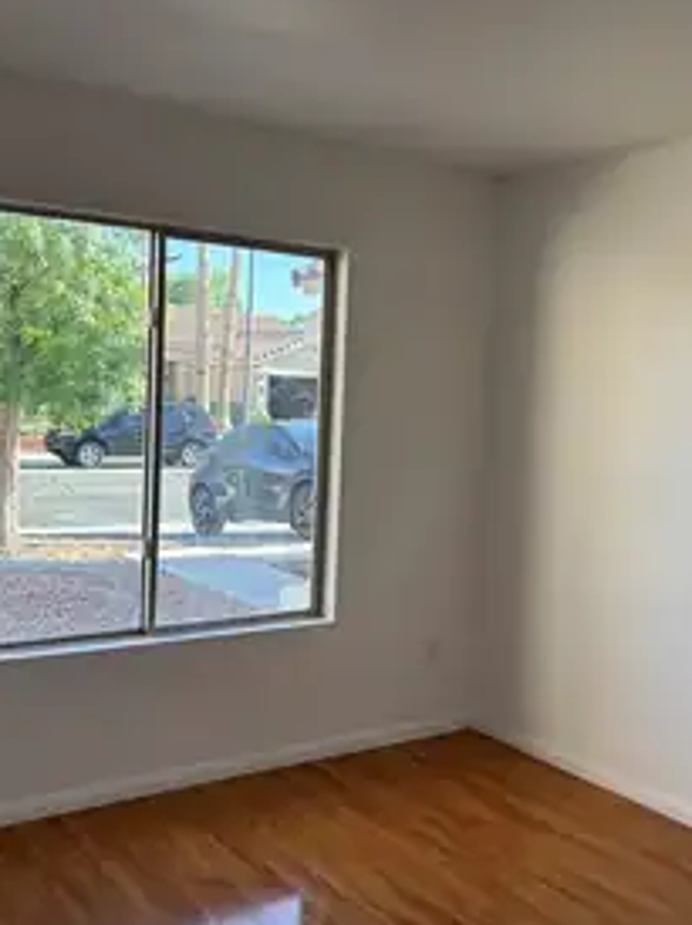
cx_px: 392
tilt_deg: -3.2
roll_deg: -3.1
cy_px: 442
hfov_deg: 37.6
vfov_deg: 49.0
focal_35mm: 38
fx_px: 1014
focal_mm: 5.96
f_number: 1.6
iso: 50
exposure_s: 1/232
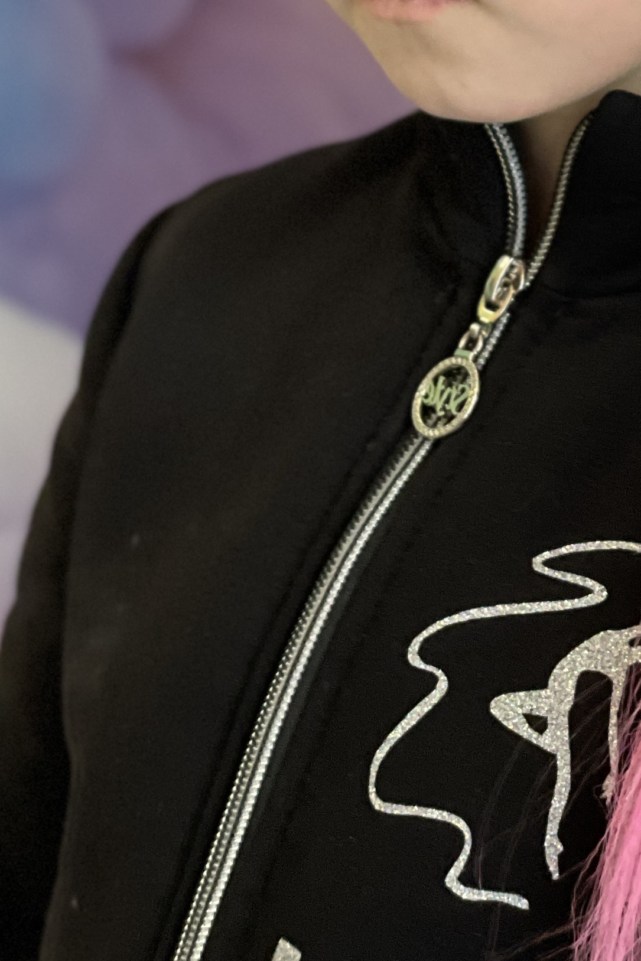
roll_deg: -2.6
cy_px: -56
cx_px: 632
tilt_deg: -9.8
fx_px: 3578
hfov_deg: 10.2
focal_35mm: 134
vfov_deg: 15.0
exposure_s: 1/100
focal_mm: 6
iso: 200
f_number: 2
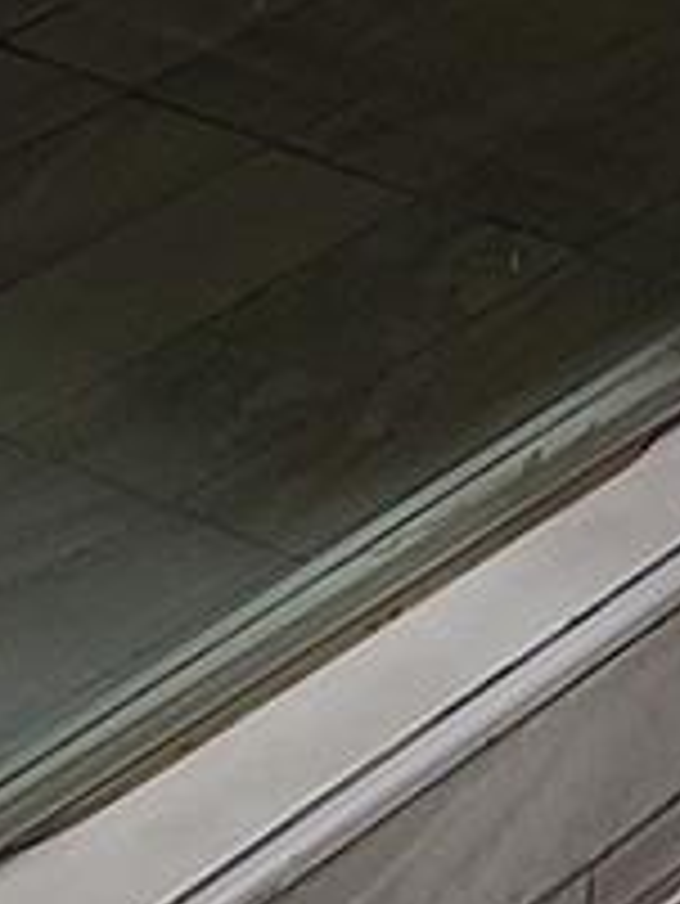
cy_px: -1592
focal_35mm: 199
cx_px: 1531
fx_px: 5207
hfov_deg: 7.1
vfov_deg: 8.6
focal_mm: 5.4
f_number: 1.8
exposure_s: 1/60
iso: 80
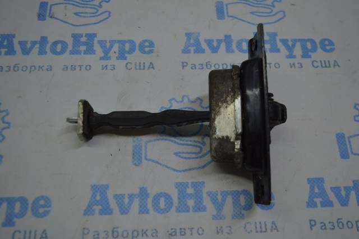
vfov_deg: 36.8
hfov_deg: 53.2
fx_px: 359
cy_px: 120
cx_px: 180
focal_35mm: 36
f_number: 4
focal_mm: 24
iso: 400
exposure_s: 1/320
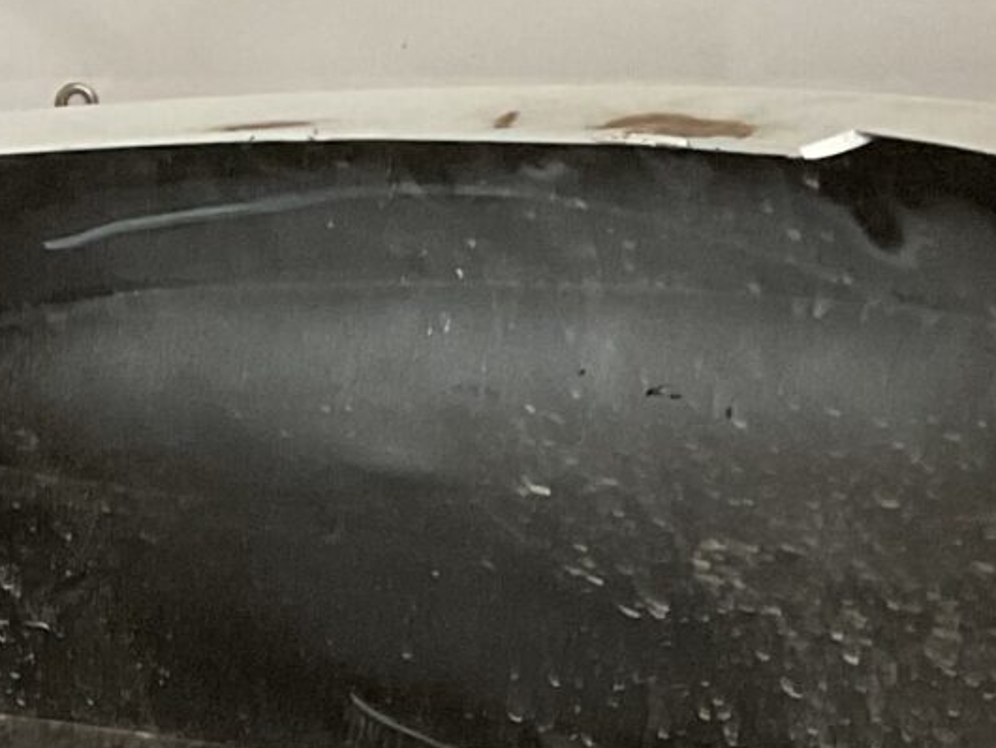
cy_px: 1116
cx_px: -321
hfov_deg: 13.5
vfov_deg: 10.3
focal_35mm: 140
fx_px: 4030
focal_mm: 3
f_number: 1.8
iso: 125
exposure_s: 1/60
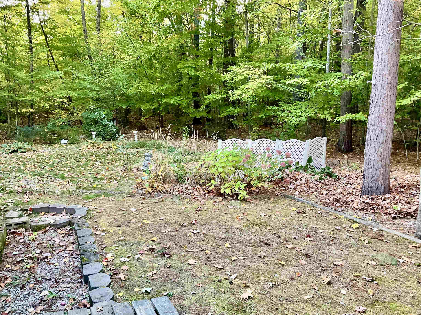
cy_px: 158
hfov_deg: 61.7
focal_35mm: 29
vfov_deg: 48.2
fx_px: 353
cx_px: 210
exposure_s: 1/60
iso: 80
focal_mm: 3
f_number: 1.8
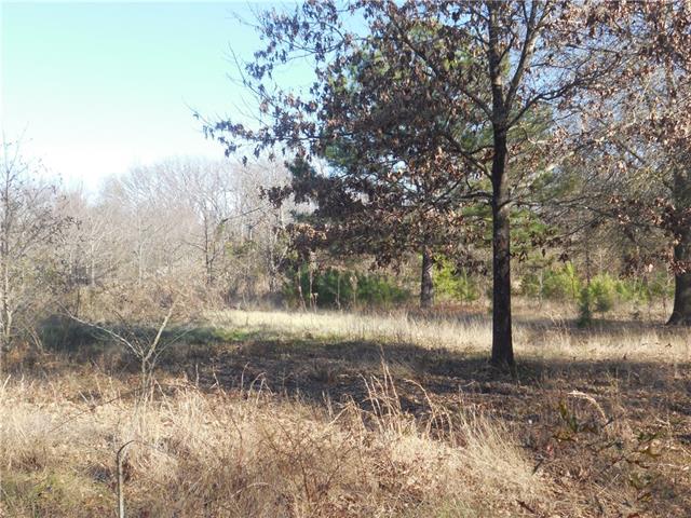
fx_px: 878
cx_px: 346
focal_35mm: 44
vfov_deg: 32.9
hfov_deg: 42.9
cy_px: 259
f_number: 4.5
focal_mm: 7.8
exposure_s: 1/250
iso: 125
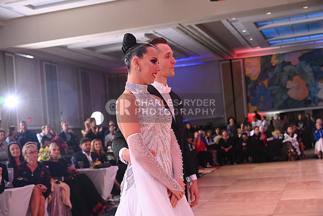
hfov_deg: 38.2
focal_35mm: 52
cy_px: 108
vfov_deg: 26.0
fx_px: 467
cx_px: 162
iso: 2500
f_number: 5.6
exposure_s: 1/200
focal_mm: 52
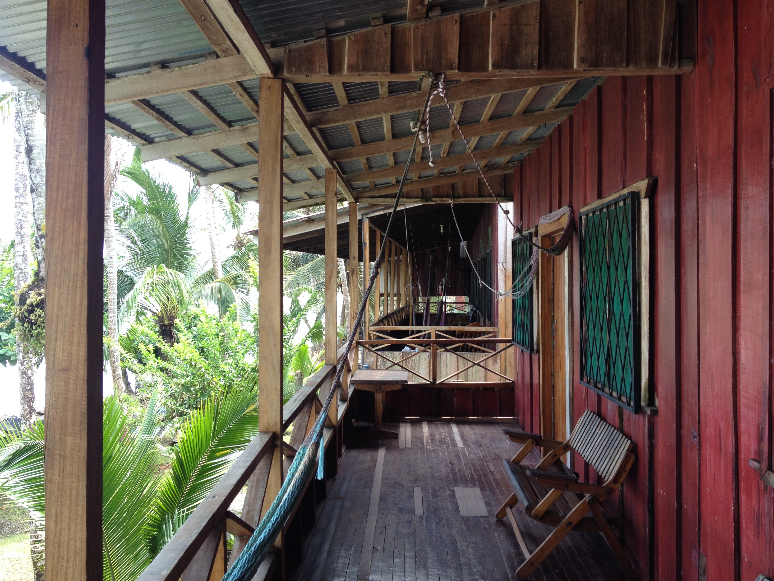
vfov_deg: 40.7
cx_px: 387
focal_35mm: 35
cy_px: 290
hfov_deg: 52.6
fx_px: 783
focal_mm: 4.28
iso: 50
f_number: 2.4
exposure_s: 1/120
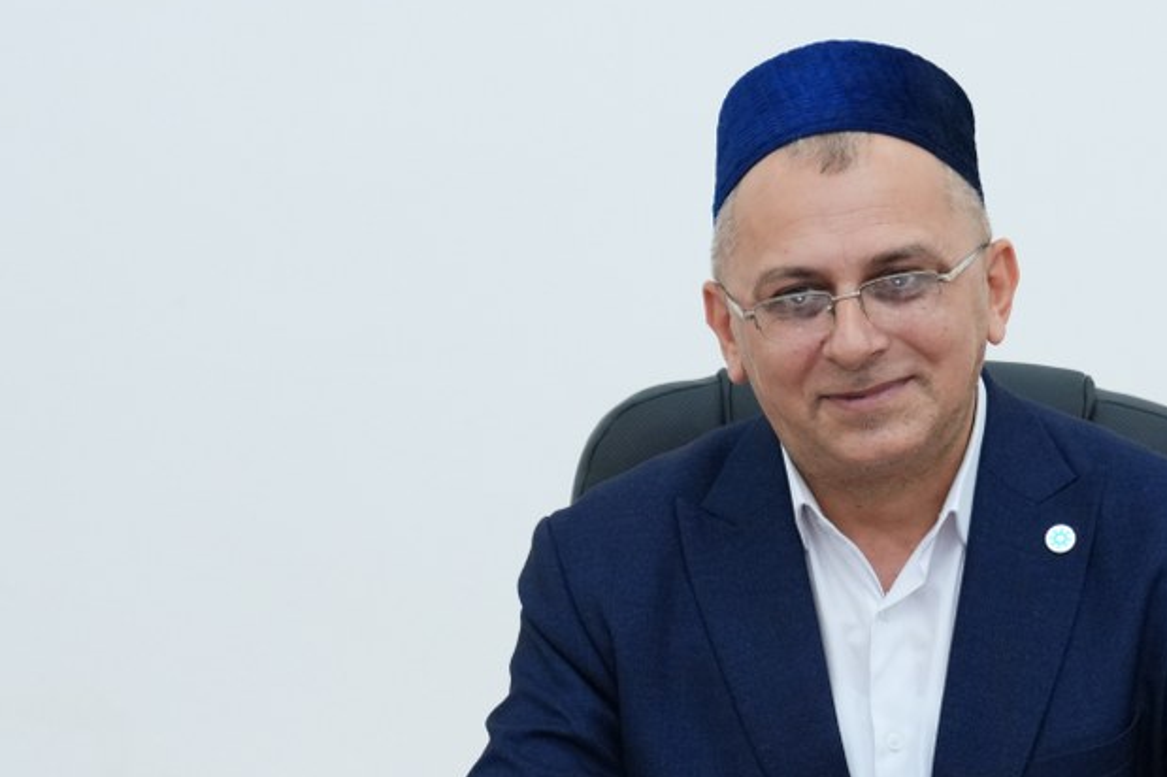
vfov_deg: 9.2
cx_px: 875
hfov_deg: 13.7
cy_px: 621
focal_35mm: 149
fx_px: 4827
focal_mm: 60
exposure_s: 1/200
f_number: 5
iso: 2000
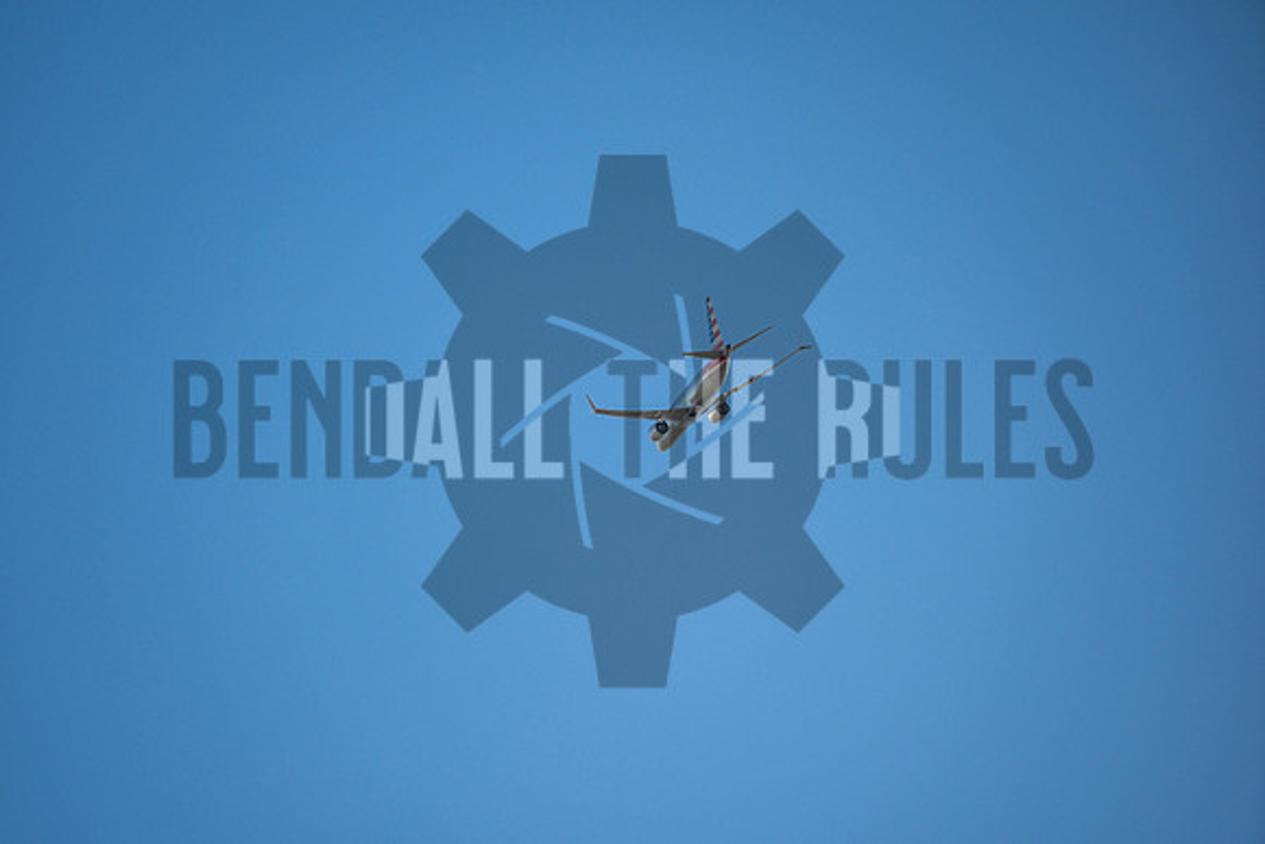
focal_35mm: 300
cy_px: 422
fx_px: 10544
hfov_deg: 6.9
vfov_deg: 4.6
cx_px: 632
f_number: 2.2
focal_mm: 200
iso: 160
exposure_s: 1/2500
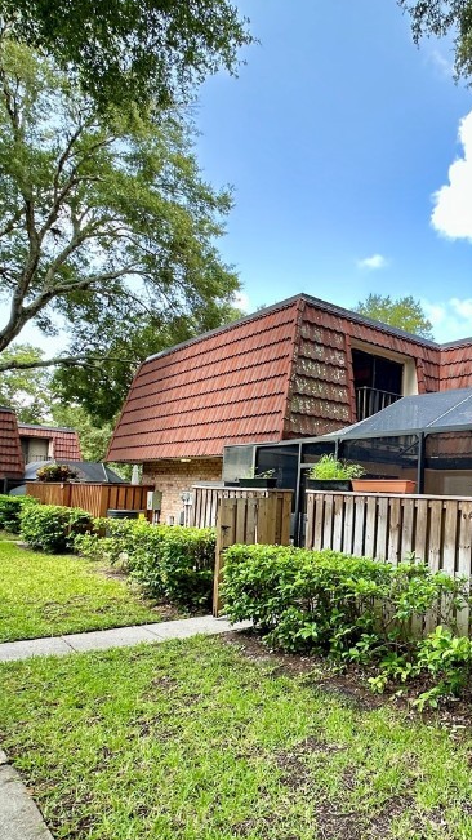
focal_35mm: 24
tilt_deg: +4.4
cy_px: 458
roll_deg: -2.8
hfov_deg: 44.3
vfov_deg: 76.1
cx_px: 405
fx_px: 534
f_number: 2.2
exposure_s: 1/167
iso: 40
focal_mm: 2.22
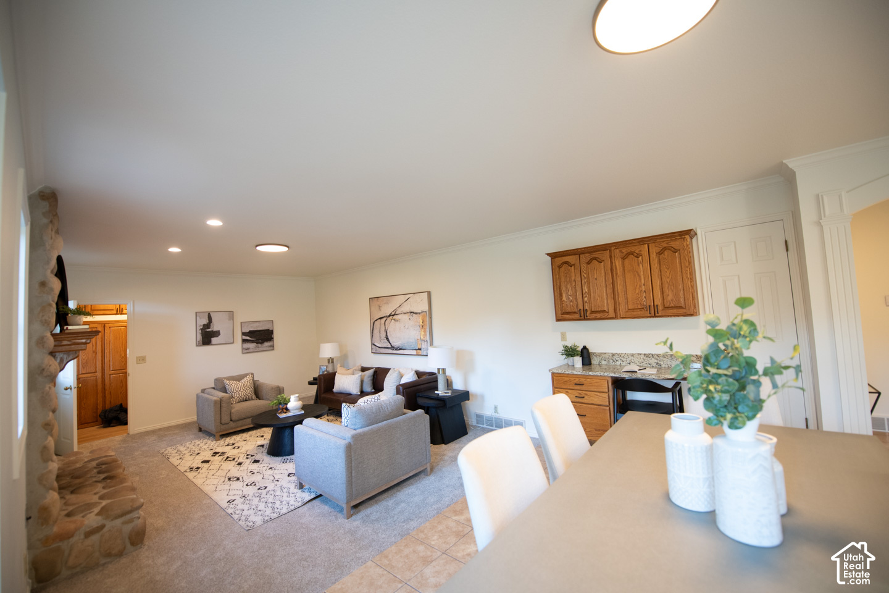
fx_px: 346
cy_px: 296
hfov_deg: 104.3
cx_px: 444
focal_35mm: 14
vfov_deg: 81.2
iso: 800
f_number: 2.8
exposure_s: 1/90
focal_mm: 14
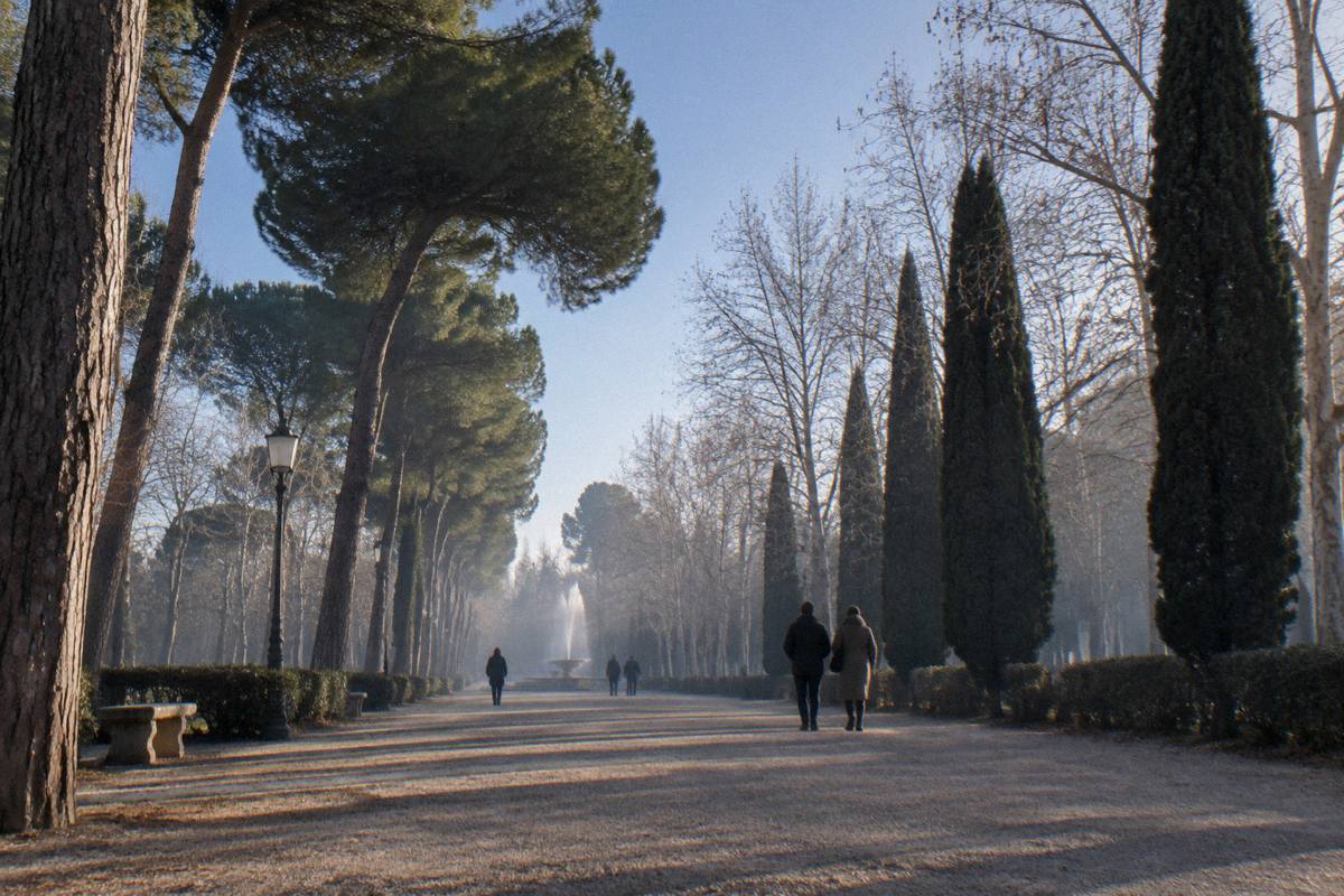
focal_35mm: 24
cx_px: 672
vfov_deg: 53.1
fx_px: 896
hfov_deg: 73.7
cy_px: 448
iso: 320
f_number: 8
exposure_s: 1/160
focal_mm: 24
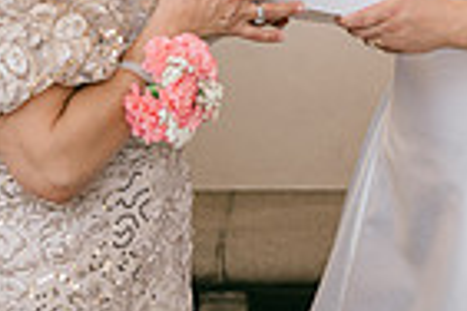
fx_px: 1868
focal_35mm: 144
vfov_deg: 9.3
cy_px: -127
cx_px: 321
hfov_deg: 14.2
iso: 160
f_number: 3.2
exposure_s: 1/320
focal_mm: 35
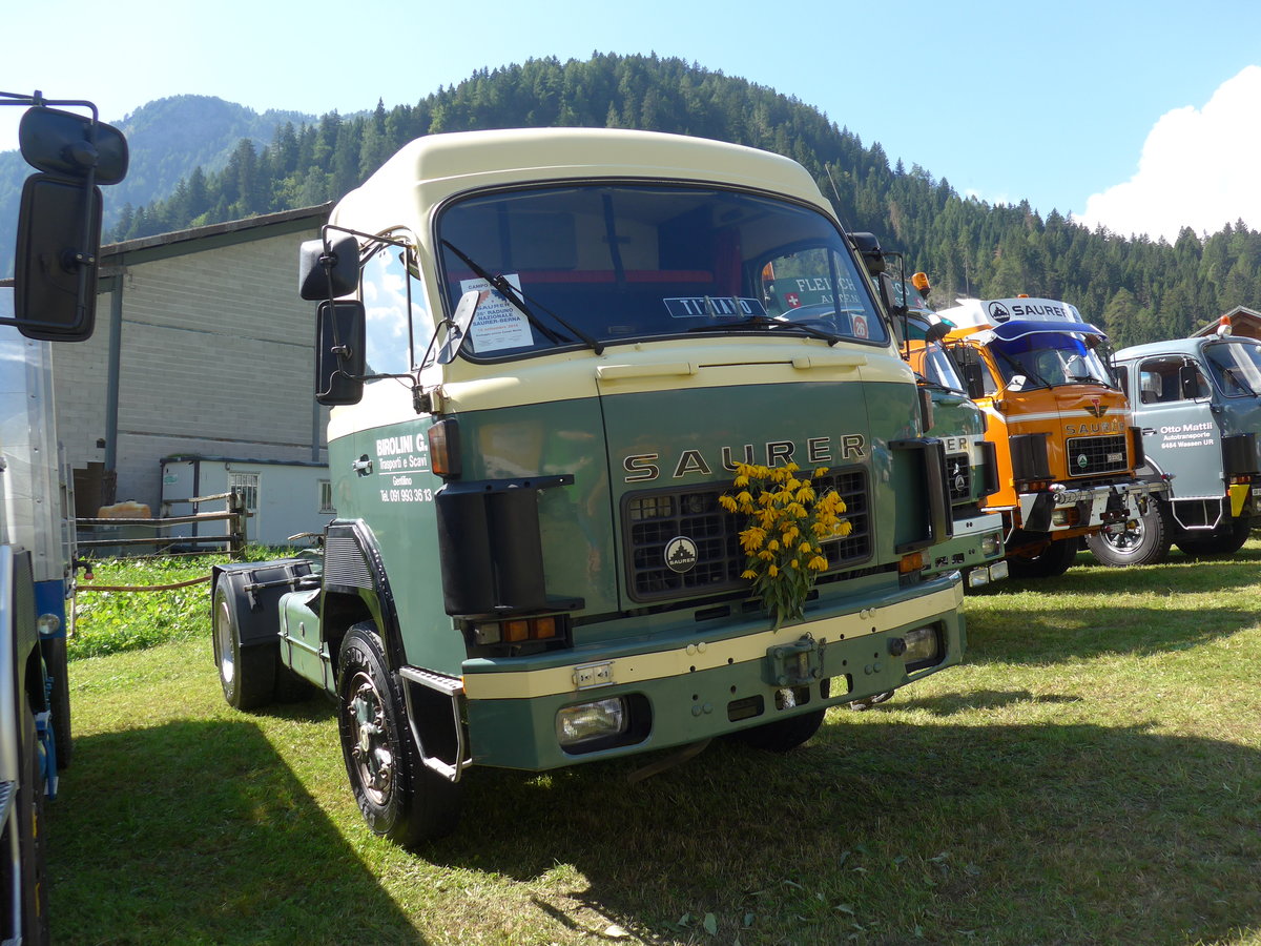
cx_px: 630
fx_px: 1056
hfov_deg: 61.7
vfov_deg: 48.2
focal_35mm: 29
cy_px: 473
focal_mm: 6
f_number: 2.8
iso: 80
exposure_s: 1/500
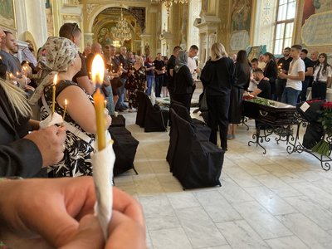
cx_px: 166
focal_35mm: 28
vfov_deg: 49.7
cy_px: 124
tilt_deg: -11.8
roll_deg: -1.3
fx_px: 269
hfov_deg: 63.4
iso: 200
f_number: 1.8
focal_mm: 3.99
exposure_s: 1/60
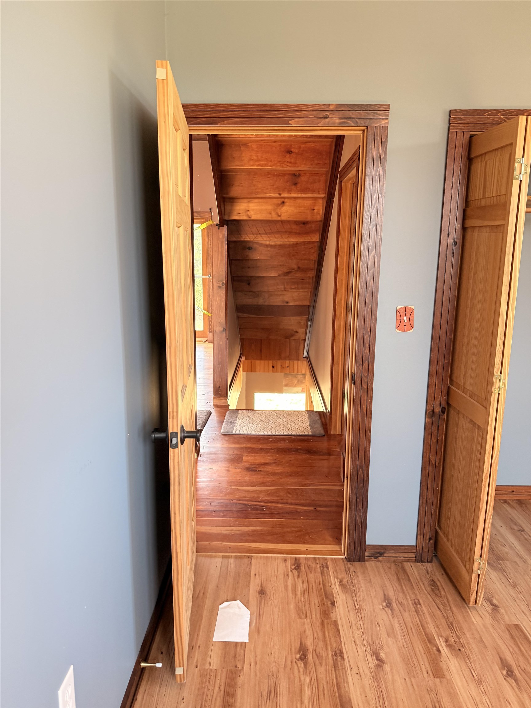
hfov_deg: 56.8
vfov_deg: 71.6
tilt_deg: -7.8
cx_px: 266
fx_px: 491
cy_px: 354
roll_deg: -0.7
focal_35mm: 24
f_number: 1.78
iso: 200
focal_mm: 6.76
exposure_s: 1/80
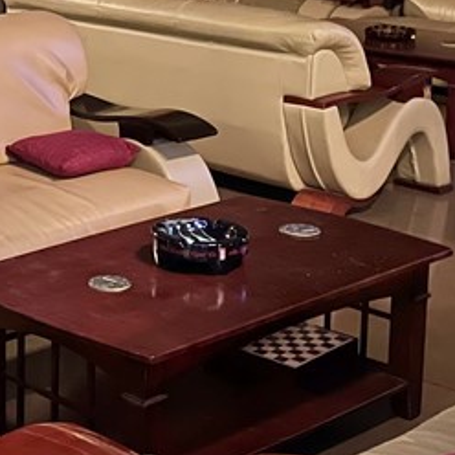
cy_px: 50
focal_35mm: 95
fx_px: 1413
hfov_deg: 17.7
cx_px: -37
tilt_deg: -10.4
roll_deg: +0.4
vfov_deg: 18.0
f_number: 1.6
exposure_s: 1/20
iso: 1000
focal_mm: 4.2
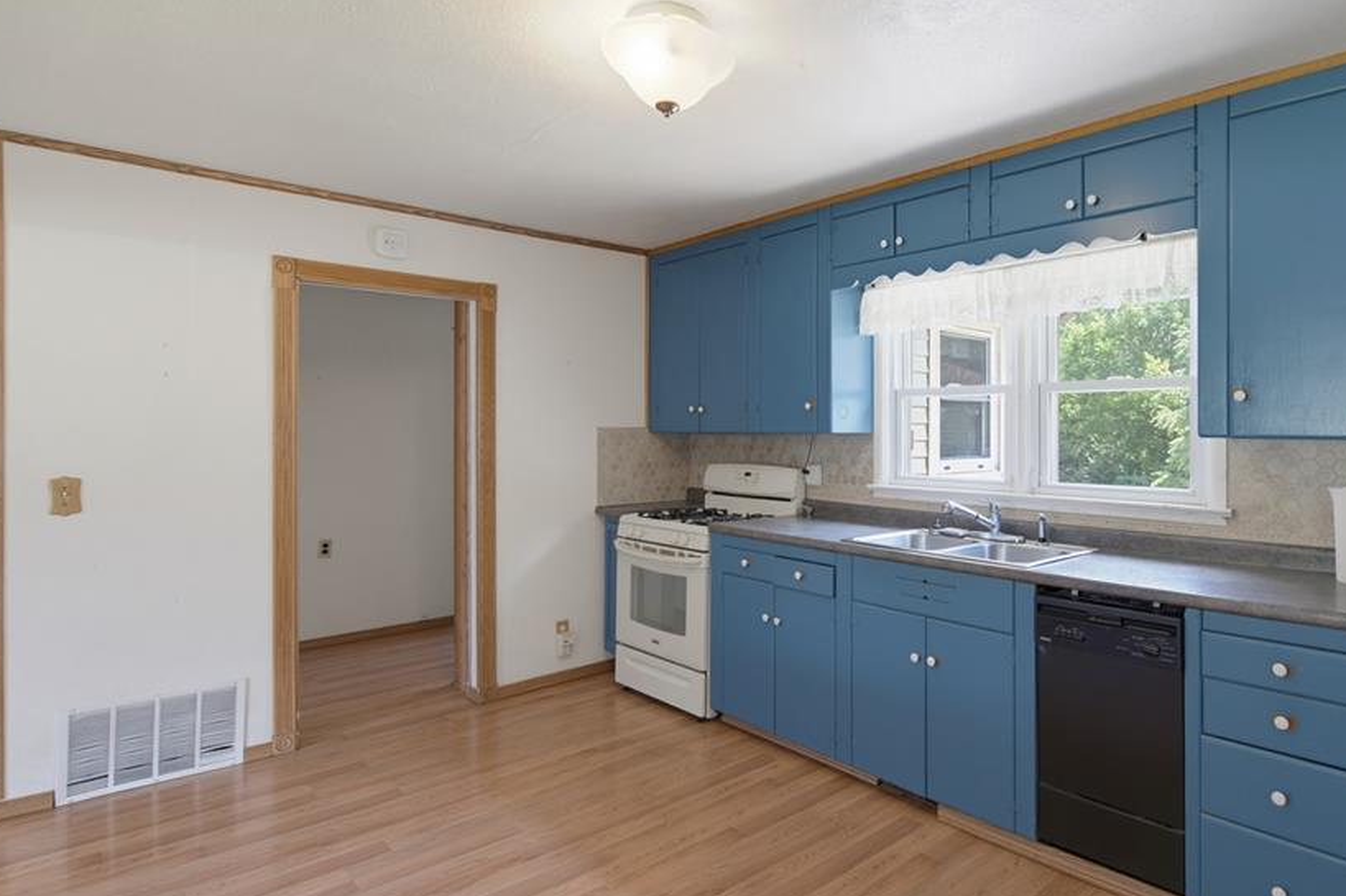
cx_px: 817
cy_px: 440
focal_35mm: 20
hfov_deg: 82.8
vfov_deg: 61.9
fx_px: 747
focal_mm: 16
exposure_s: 1/3.33
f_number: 6.3
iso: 250
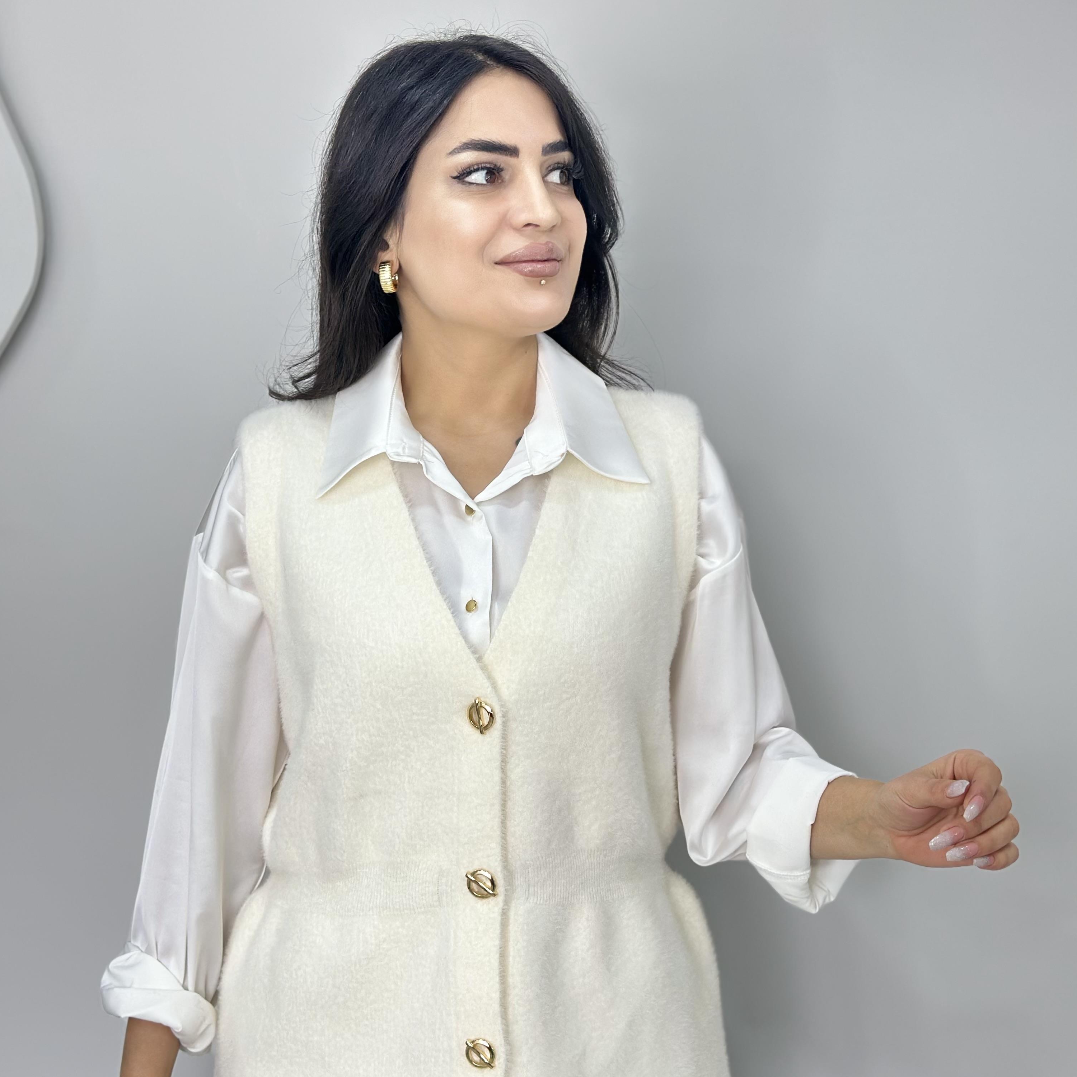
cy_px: 608
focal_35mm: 57
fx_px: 2006
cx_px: 536
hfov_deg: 30.0
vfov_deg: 30.0
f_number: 1.78
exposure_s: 1/50
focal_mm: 6.86
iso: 125
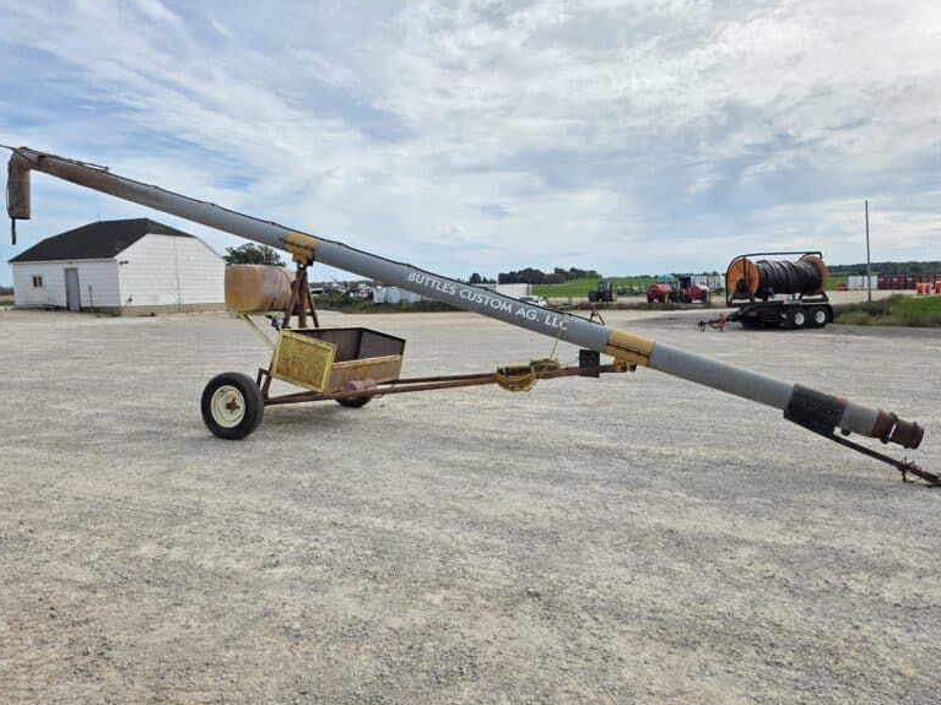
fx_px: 652
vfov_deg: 56.8
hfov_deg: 71.6
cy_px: 357
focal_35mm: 24
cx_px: 460
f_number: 1.7
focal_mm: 6.3
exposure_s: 1/5778
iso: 80
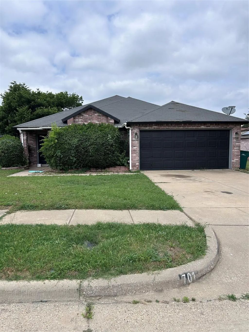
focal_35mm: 26
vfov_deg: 67.3
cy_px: 166
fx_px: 249
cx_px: 124
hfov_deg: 53.1
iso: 50
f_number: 1.5
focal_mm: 5.7
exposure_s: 1/6211
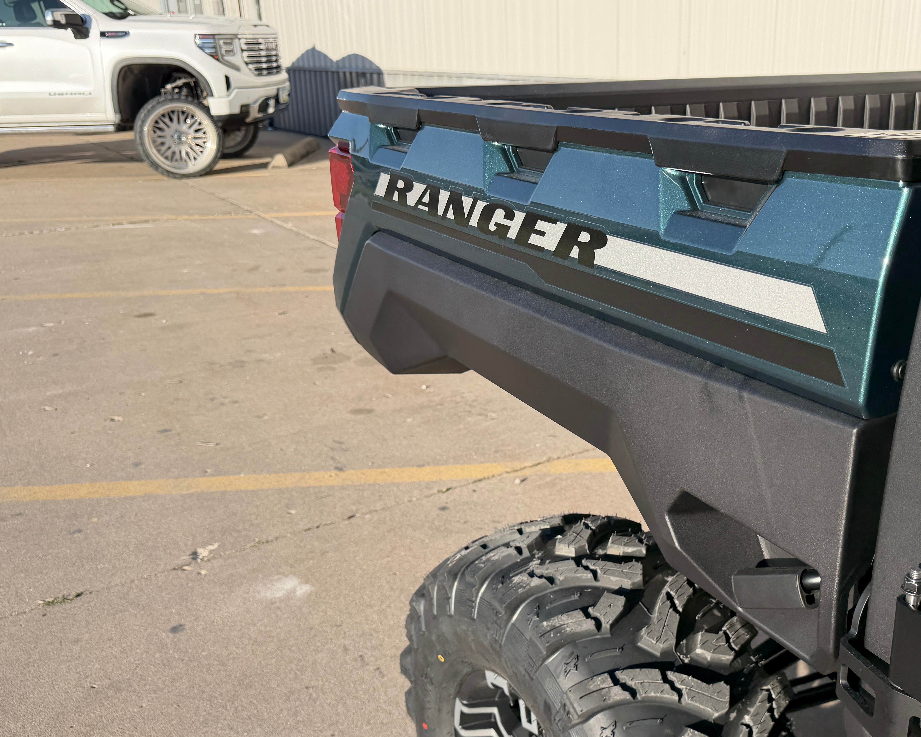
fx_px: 954
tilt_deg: -17.2
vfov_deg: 42.1
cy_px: 421
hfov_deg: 50.7
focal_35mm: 35
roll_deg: -0.7
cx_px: 601
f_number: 1.78
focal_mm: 6.76
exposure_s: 1/1689
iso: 80
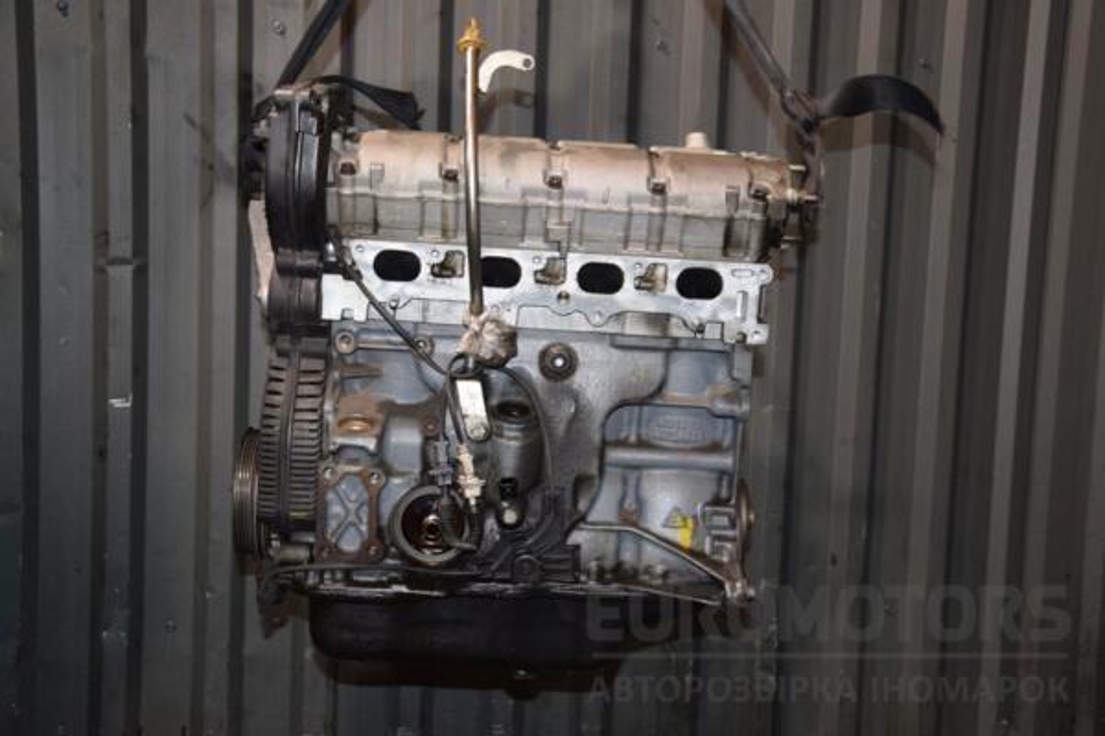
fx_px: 1473
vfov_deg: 28.1
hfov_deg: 41.1
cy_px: 368
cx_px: 552
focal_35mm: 48
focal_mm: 32
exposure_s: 1/60
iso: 800
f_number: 5
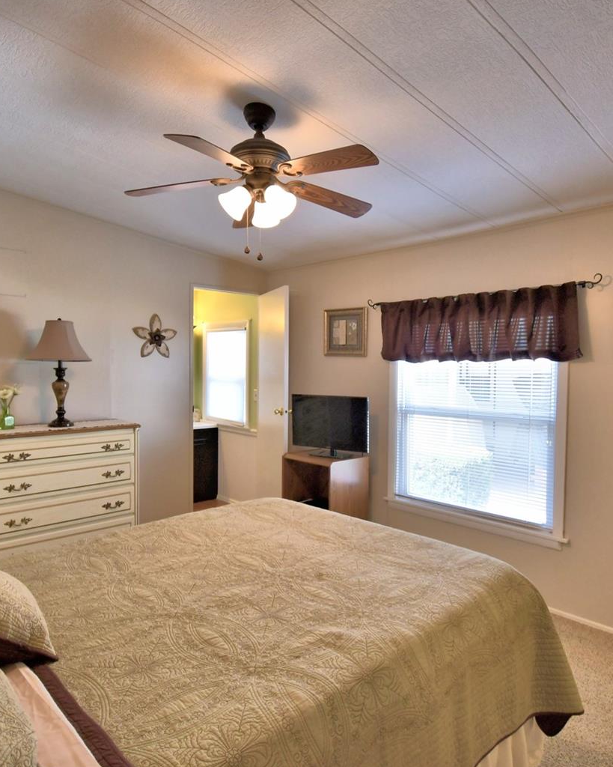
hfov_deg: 63.0
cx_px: 338
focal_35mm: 22
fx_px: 499
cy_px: 384
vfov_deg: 75.0
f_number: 4.5
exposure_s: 1/80
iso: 400
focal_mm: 10
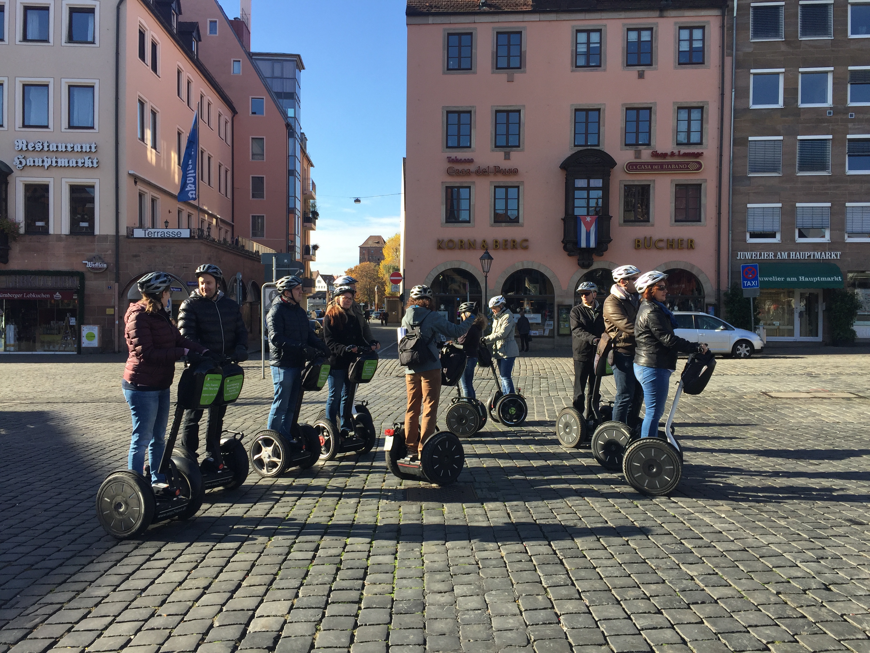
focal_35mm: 29
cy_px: 326
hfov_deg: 61.7
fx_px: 729
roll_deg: -2.5
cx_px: 435
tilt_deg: +2.5
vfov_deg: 48.2
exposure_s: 1/824
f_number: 2.2
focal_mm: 4.15
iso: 32
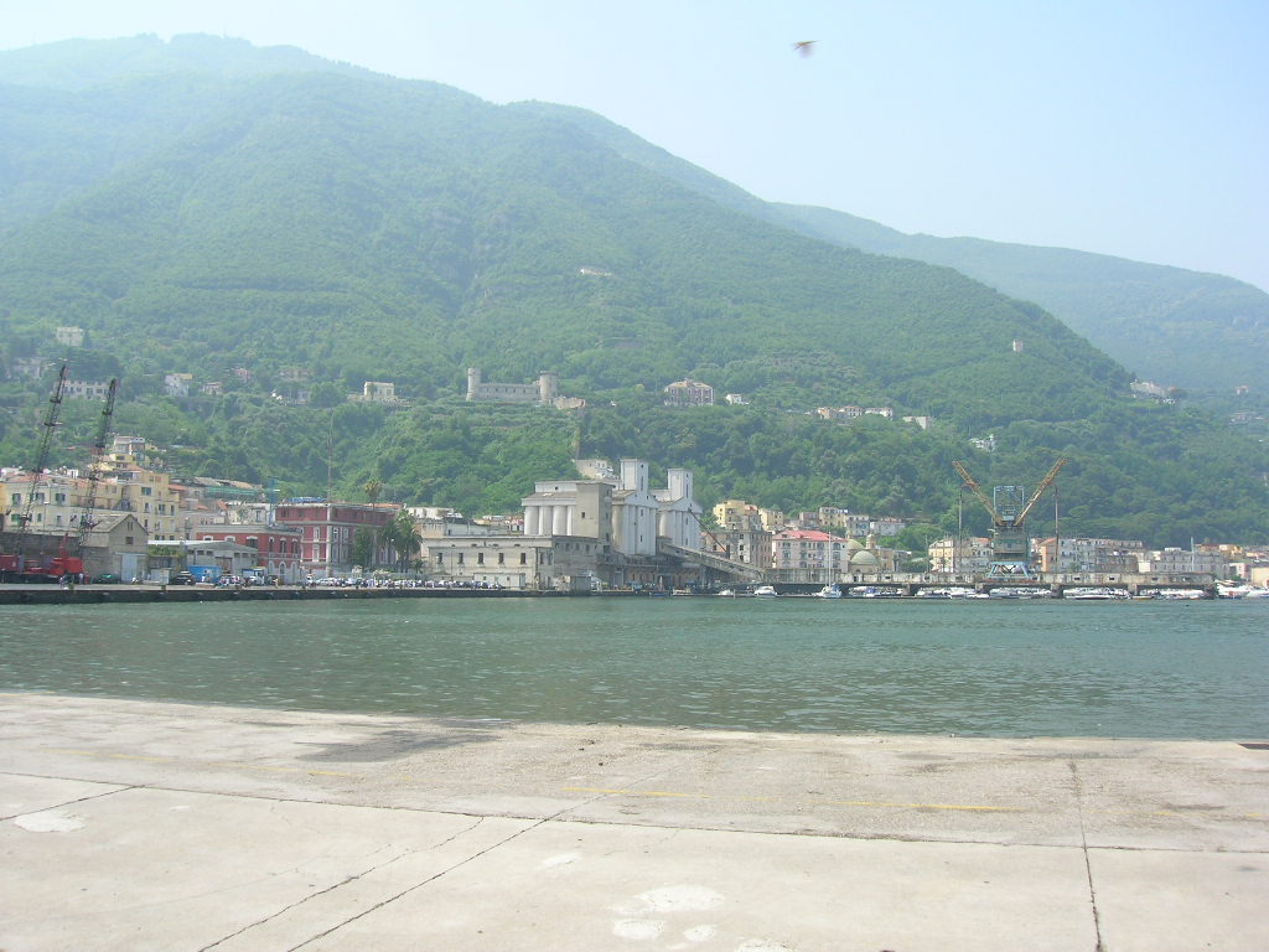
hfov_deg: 54.0
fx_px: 1246
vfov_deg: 41.8
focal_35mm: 34
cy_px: 476
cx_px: 634
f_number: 4.9
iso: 50
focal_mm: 5.7
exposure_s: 1/214
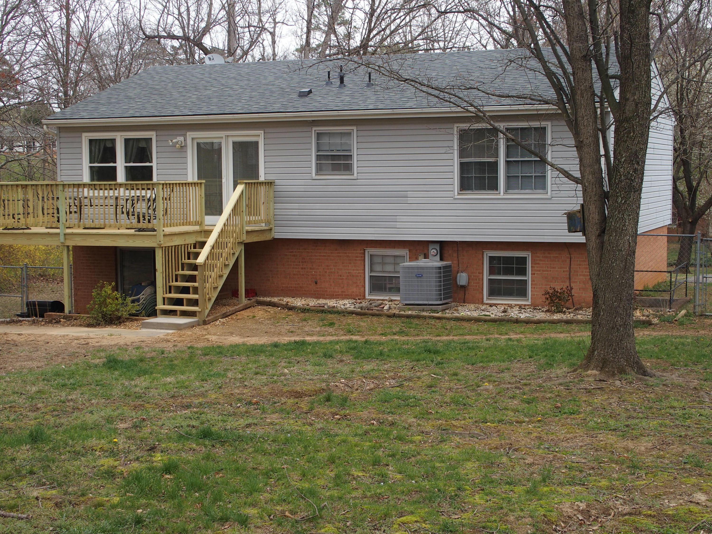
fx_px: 1172
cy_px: 267
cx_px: 356
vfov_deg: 25.7
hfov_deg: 33.8
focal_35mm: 57
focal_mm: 12
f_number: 3.5
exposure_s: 1/250
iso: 100
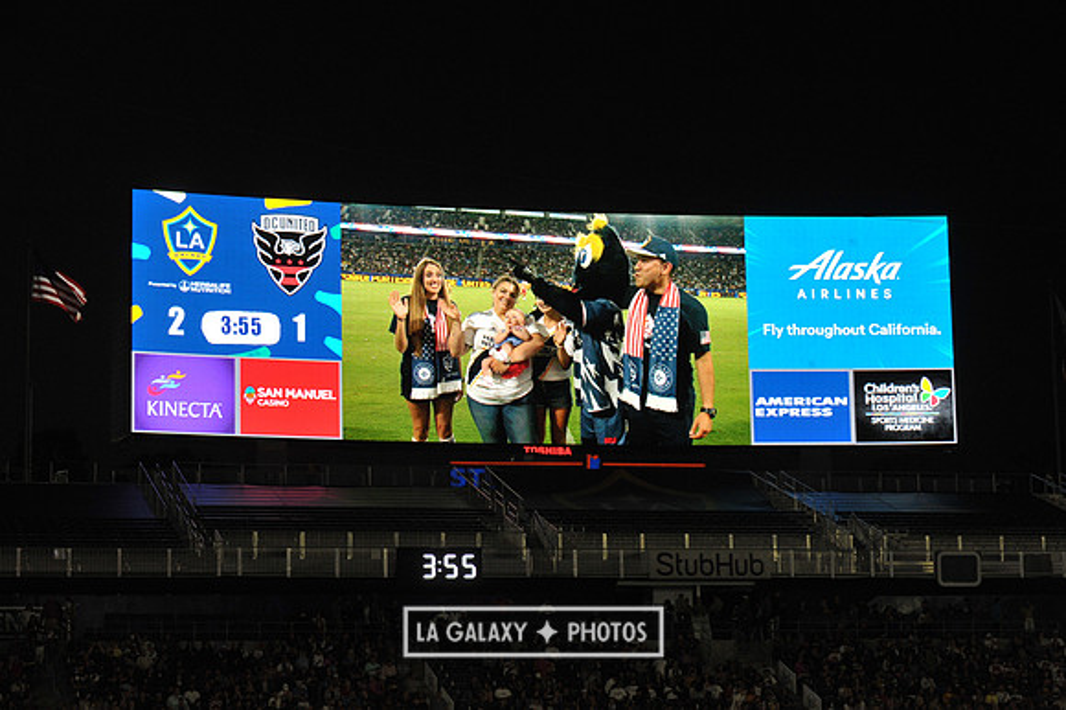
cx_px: 533
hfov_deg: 20.0
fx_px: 3018
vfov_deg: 13.4
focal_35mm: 102
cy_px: 355
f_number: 9
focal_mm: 102
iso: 1250
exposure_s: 1/320
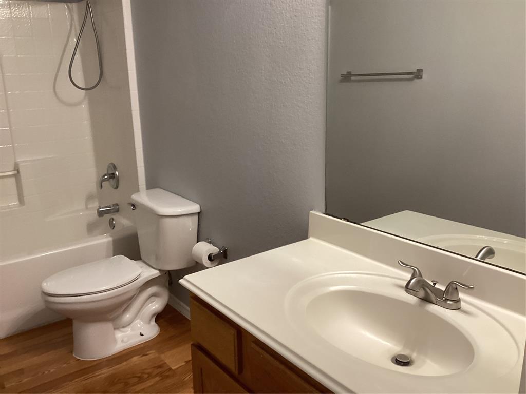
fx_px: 471
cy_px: 197
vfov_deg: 45.4
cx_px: 263
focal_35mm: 31
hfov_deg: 58.4
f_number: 2.4
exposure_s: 1/60
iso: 200
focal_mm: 3.3
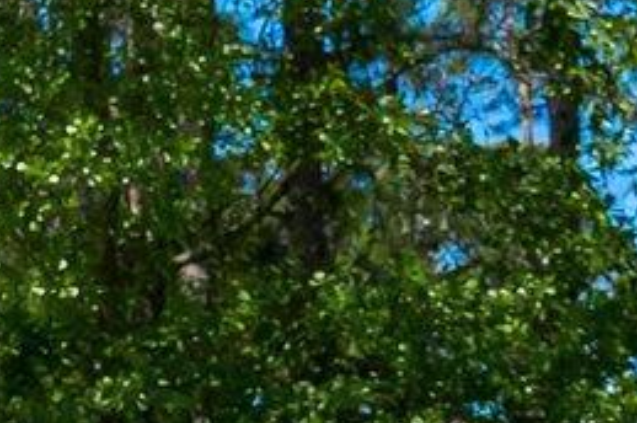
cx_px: 480
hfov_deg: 10.8
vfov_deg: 6.7
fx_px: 3358
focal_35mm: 190
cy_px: 1091
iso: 400
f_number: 8
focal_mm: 24
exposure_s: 1/2500
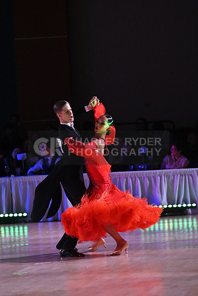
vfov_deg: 10.3
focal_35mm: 200
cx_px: 99
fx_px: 1649
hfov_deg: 6.9
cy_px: 148
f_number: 5.6
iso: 5000
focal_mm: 200
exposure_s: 1/400
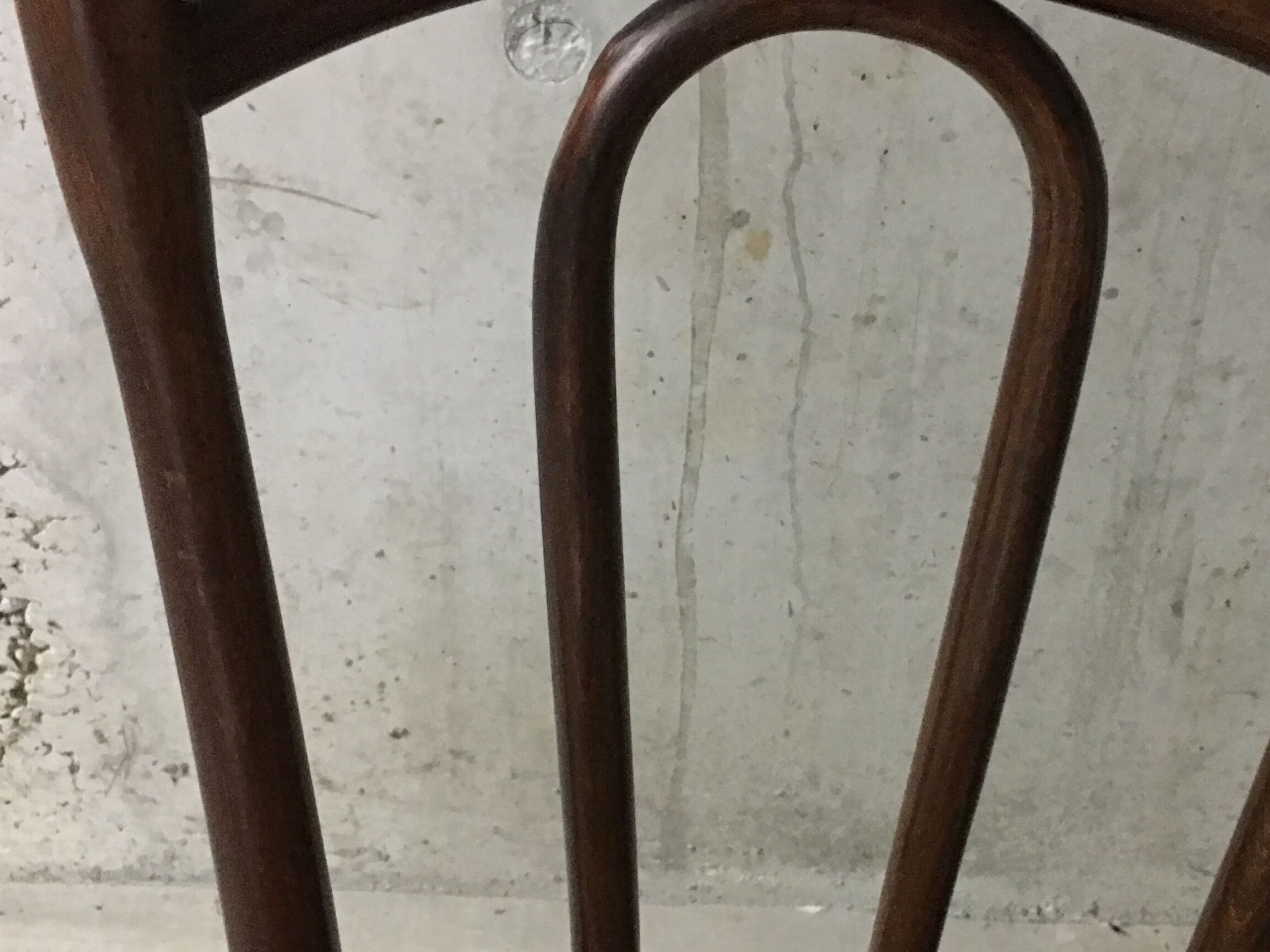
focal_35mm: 51
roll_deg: -6.3
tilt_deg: -36.5
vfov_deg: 28.4
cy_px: 617
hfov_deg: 37.3
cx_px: 774
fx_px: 1871
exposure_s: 1/4
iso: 125
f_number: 2.2
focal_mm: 4.15
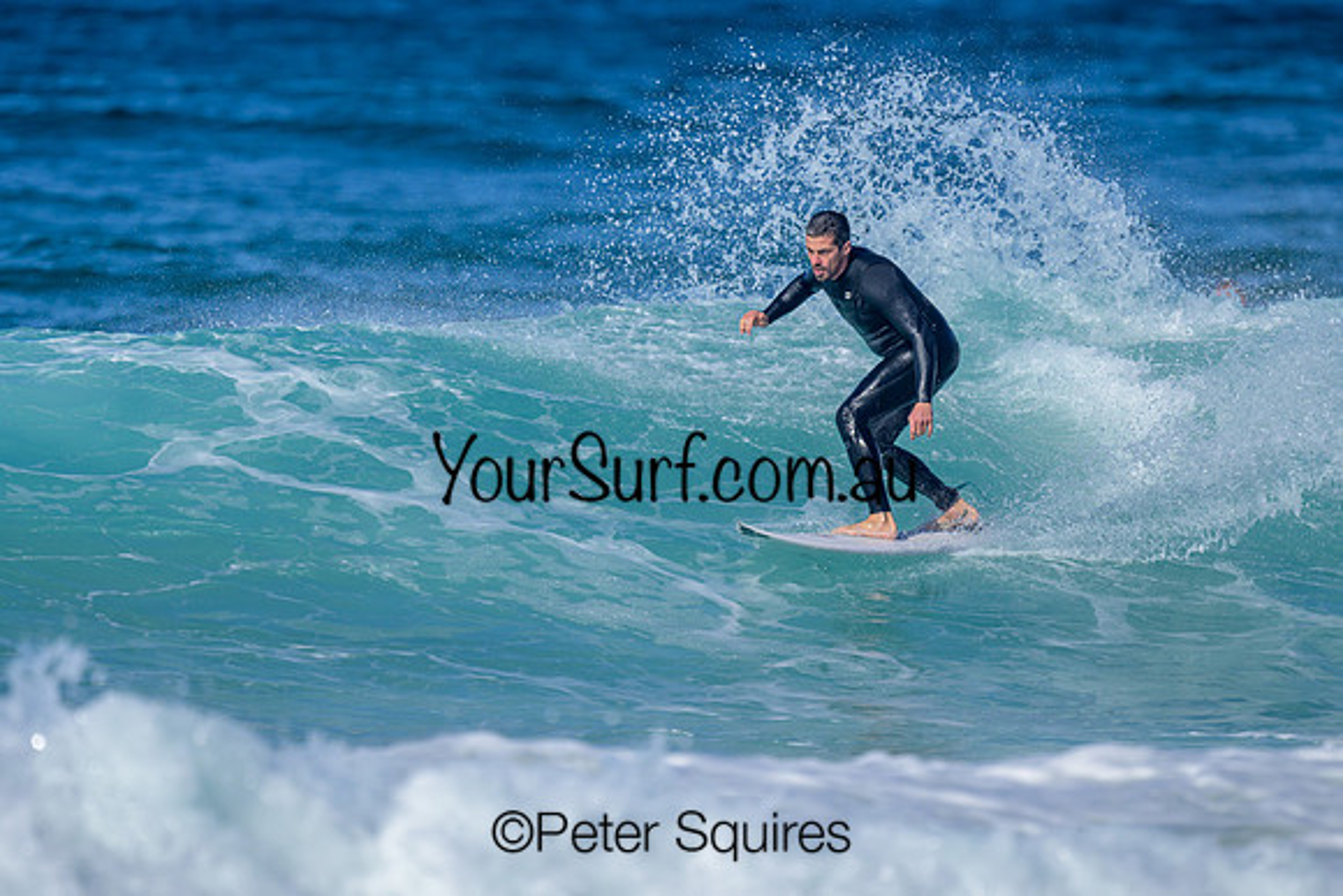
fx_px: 40947
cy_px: 502
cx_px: 662
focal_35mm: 1097
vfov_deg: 1.3
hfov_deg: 1.9
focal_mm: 800
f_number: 6.3
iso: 180
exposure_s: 1/2000
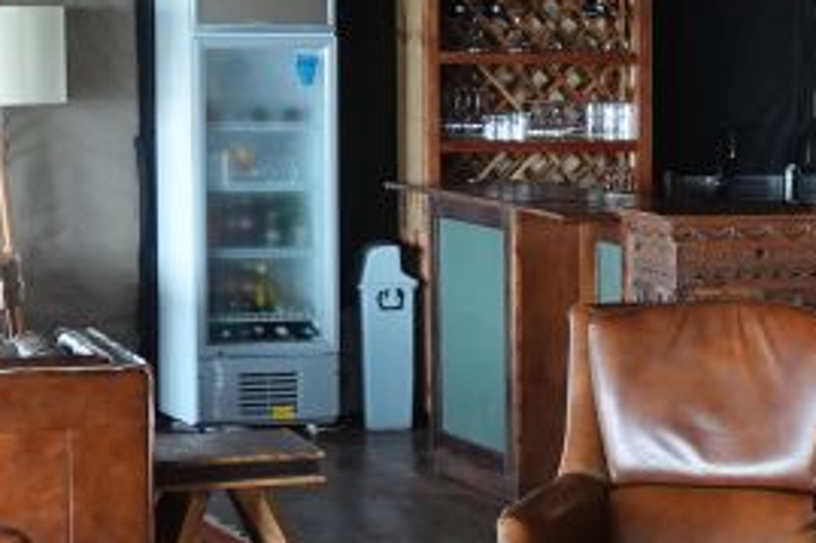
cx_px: 862
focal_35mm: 143
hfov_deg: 14.1
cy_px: 403
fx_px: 3239
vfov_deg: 9.6
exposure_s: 1/40
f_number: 2.8
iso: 640
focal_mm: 11.77
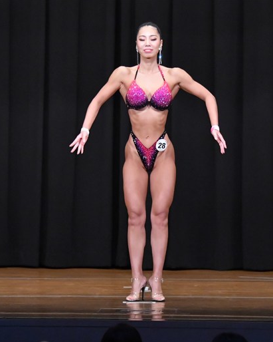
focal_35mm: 307
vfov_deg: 6.3
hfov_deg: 5.0
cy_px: 171
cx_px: 149
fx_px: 3102
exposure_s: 1/400
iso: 8000
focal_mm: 145
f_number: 5.6
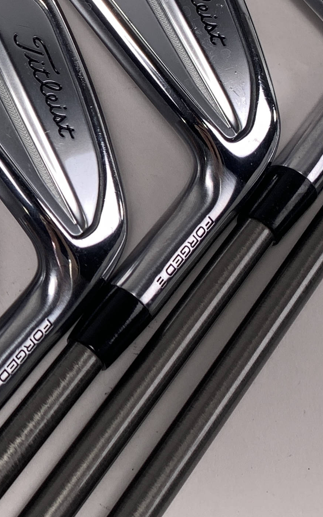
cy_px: 165
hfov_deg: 15.4
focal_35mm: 79
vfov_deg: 26.0
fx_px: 1113
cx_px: -146
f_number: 1.8
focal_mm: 4.25
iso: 25
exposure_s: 1/254
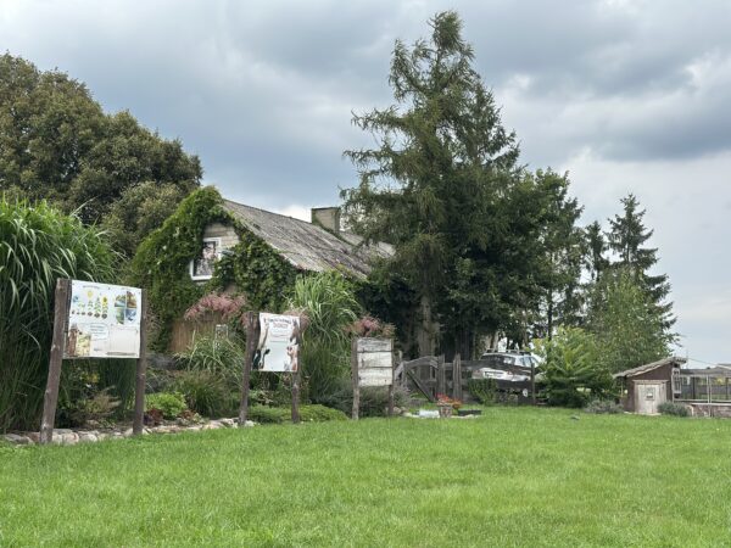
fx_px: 1014
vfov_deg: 30.3
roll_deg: +0.1
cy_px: 274
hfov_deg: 39.7
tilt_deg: +6.3
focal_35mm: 48
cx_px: 366
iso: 80
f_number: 1.78
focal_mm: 6.86
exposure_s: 1/1212
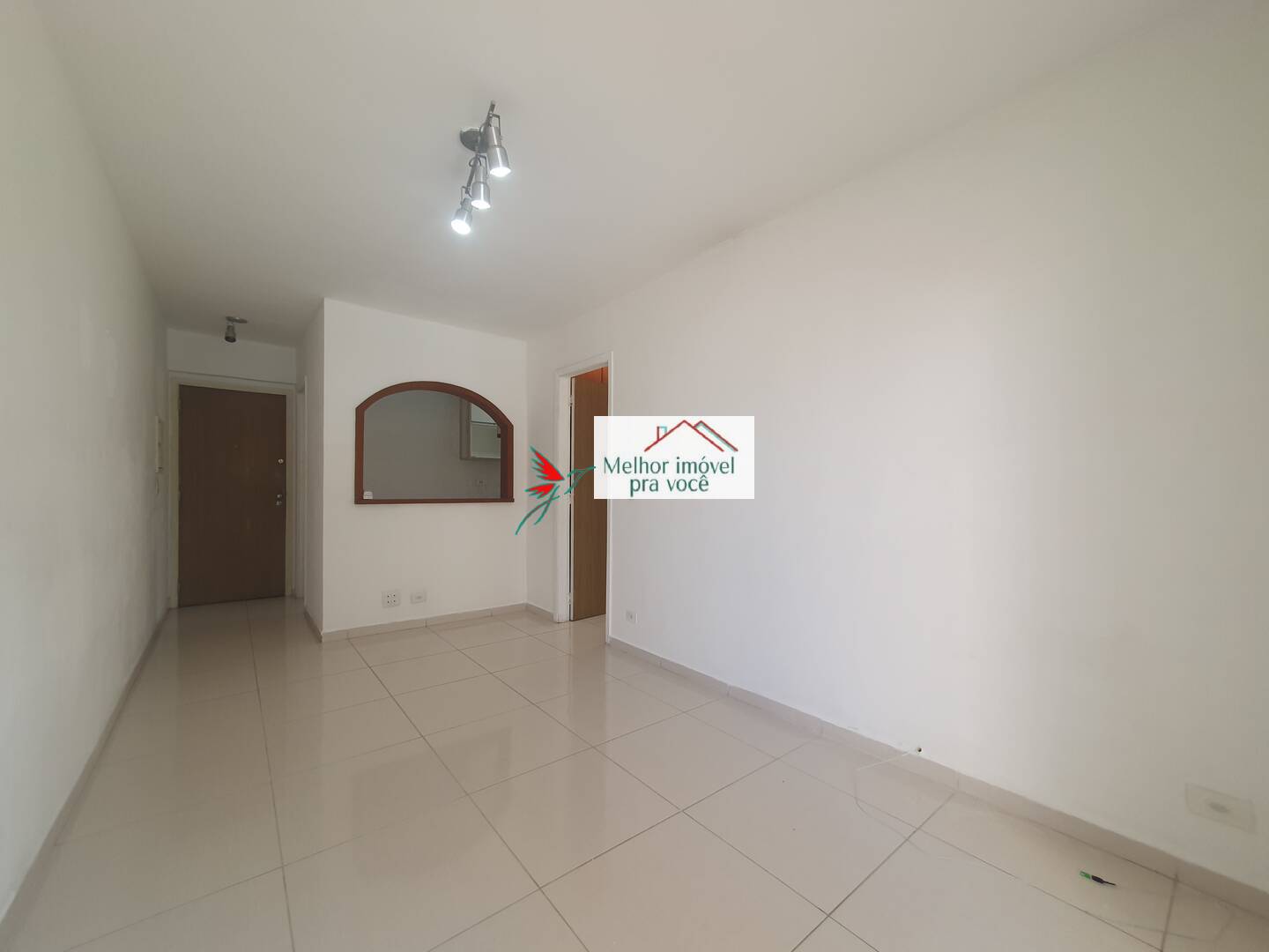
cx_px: 634
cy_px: 476
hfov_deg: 106.2
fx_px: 477
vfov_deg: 89.9
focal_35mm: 13
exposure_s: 1/120
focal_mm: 1.8
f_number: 2.2
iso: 64
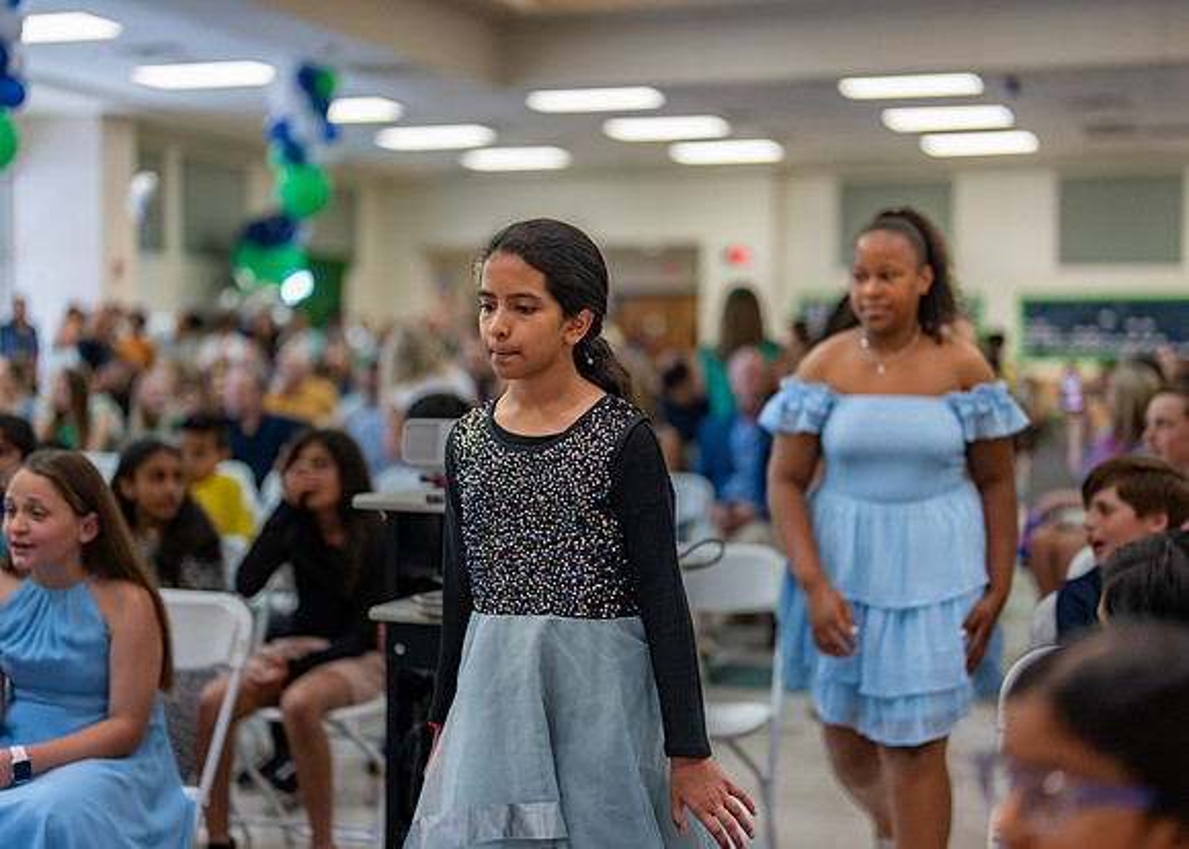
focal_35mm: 54
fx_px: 1811
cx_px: 594
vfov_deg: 26.4
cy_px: 424
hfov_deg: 36.4
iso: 640
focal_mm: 50
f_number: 1.2
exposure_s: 1/640
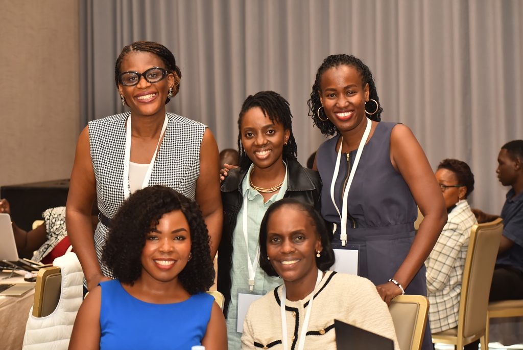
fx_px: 1250
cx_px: 262
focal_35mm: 86
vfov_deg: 15.9
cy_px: 175
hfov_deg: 23.6
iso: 1000
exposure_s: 1/200
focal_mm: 86
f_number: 4.5
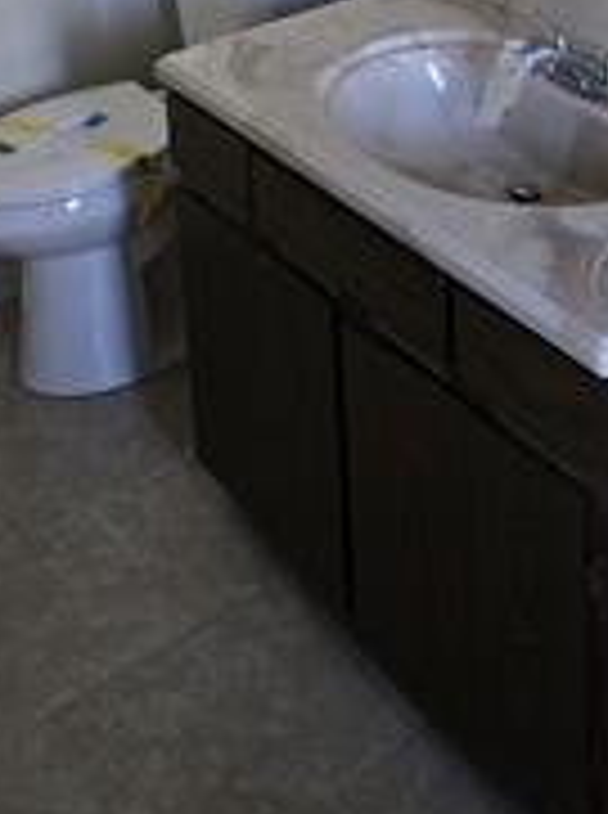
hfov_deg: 23.8
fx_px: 1434
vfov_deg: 28.6
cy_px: -99
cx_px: 412
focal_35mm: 61
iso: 640
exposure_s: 1/120
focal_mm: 5.4
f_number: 1.8
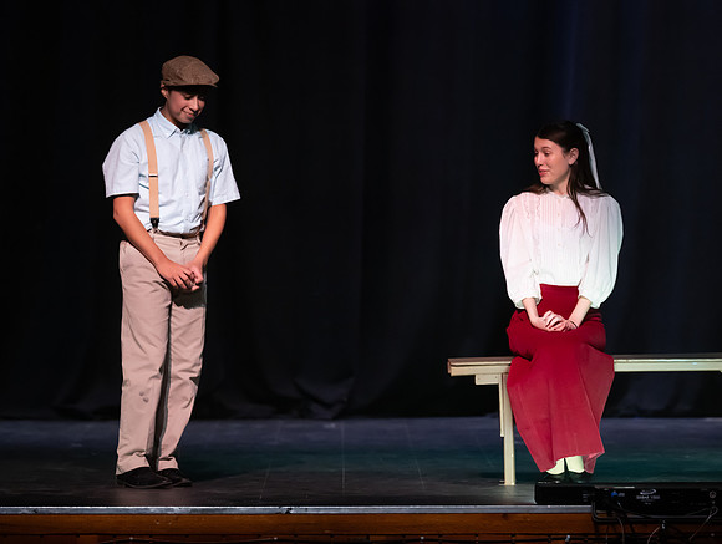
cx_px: 500
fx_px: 5901
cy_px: 276
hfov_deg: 7.0
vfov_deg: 5.3
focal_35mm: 282
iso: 3200
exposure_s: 1/320
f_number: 2.8
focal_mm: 195
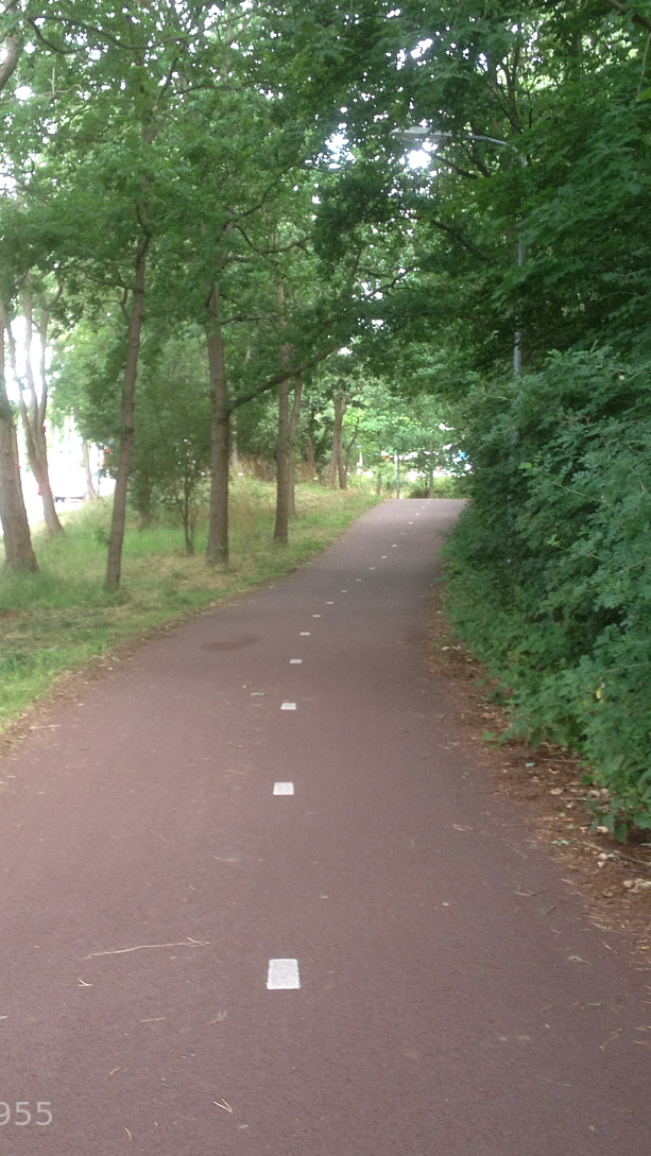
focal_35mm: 56
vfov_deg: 37.2
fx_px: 1718
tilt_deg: -3.8
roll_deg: -0.6
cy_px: 560
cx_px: 347
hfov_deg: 21.5
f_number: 2.4
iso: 50
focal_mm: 4.28
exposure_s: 1/20
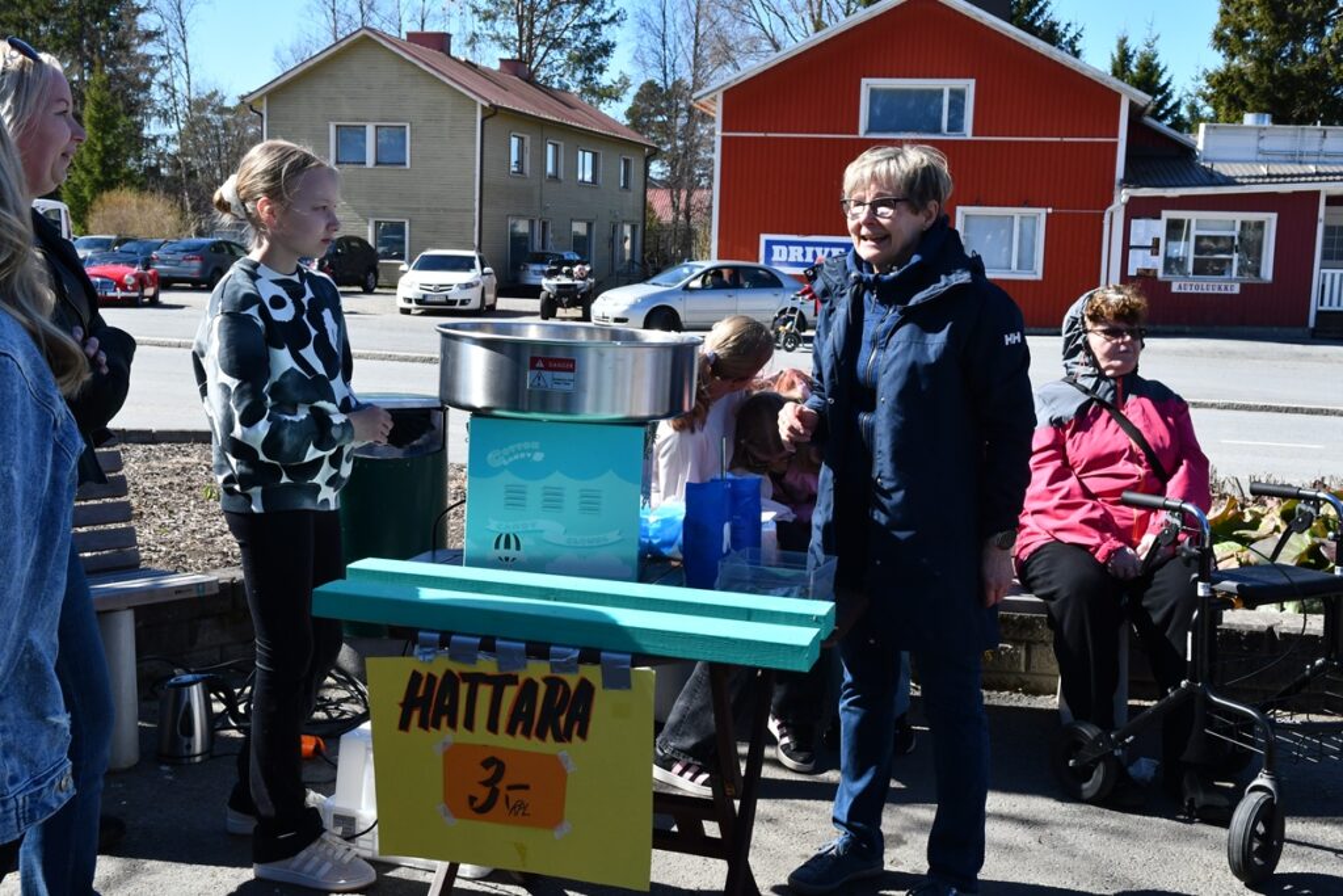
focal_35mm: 42
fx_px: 1567
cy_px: 448
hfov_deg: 46.4
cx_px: 672
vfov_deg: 31.9
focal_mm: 28
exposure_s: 1/500
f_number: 11
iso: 640
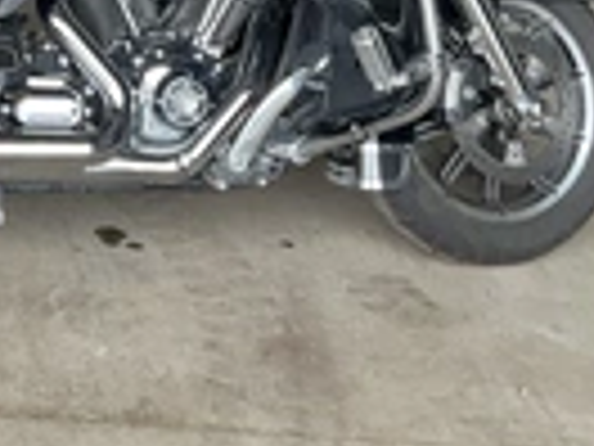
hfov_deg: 21.4
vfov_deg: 16.1
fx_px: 1510
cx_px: -22
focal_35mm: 88
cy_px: -86
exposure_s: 1/122
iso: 25
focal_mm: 3
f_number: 1.8
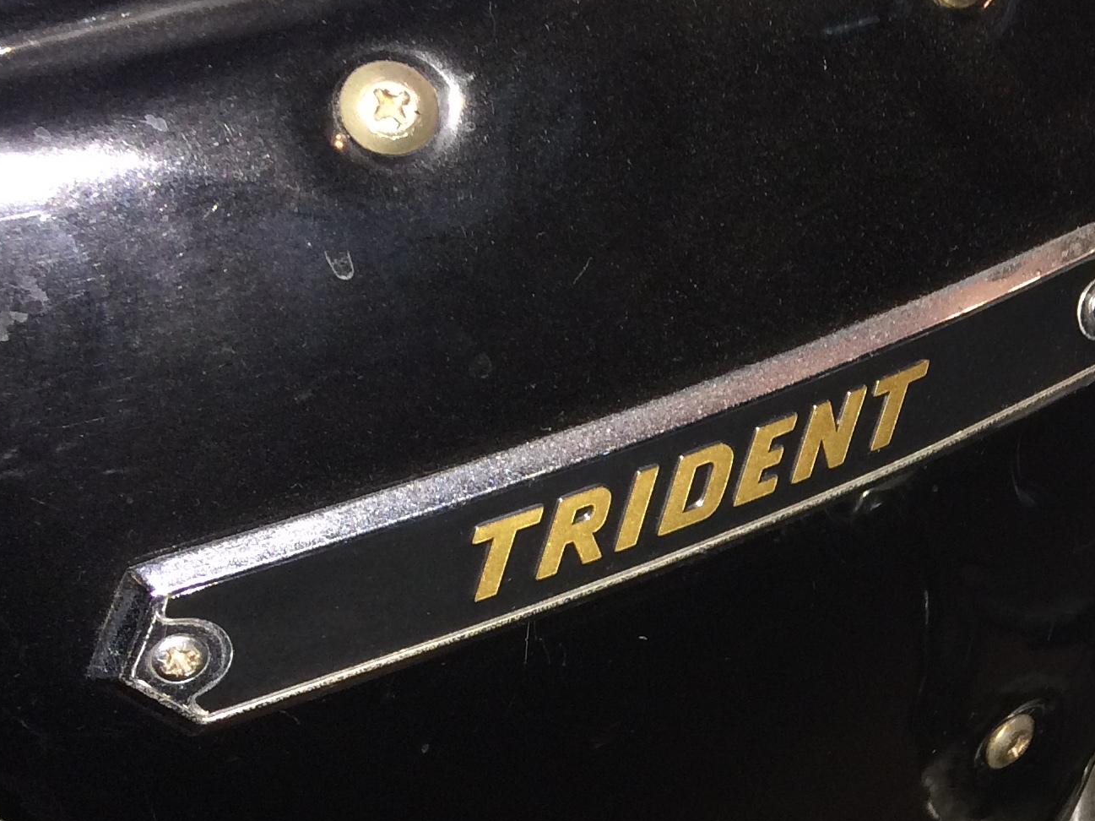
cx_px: 1339
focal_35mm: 73
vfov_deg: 20.1
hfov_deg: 24.1
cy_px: 554
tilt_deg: -35.4
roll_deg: -0.2
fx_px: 2309
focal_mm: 4.15
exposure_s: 1/16
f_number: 2.2
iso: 125
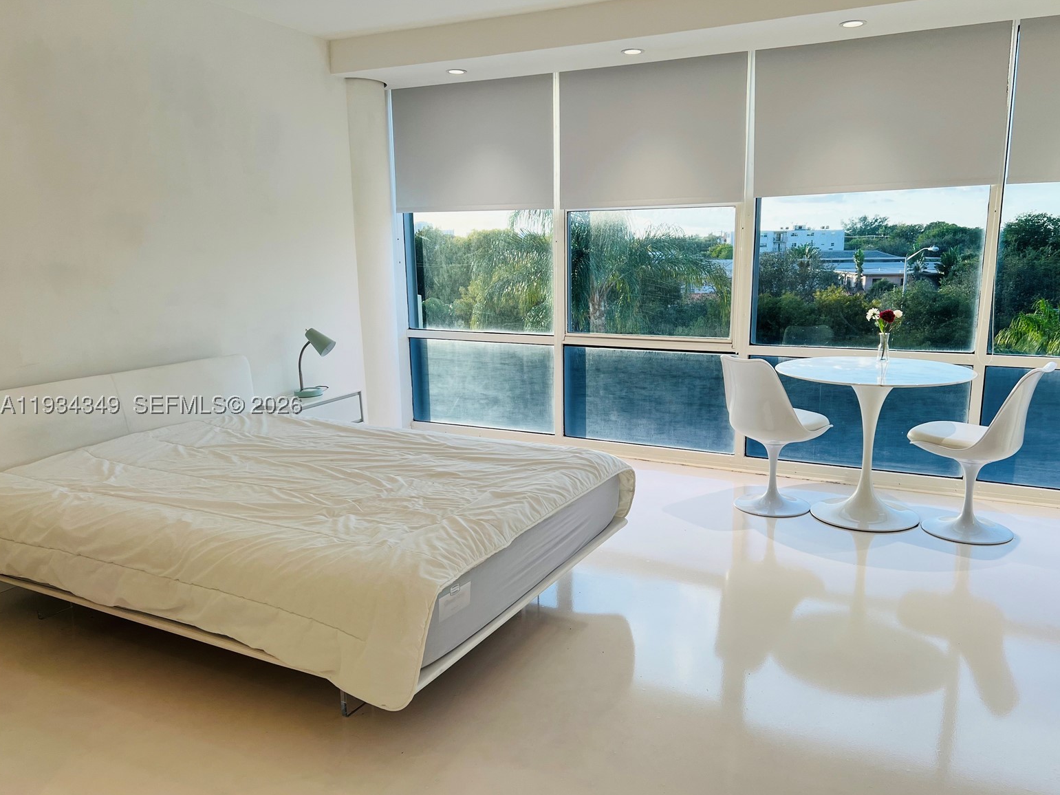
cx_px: 544
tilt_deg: -11.7
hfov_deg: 65.3
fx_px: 827
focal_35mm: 27
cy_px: 409
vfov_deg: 51.4
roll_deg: +1.1
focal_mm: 5.7
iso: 50
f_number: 1.5
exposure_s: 1/372
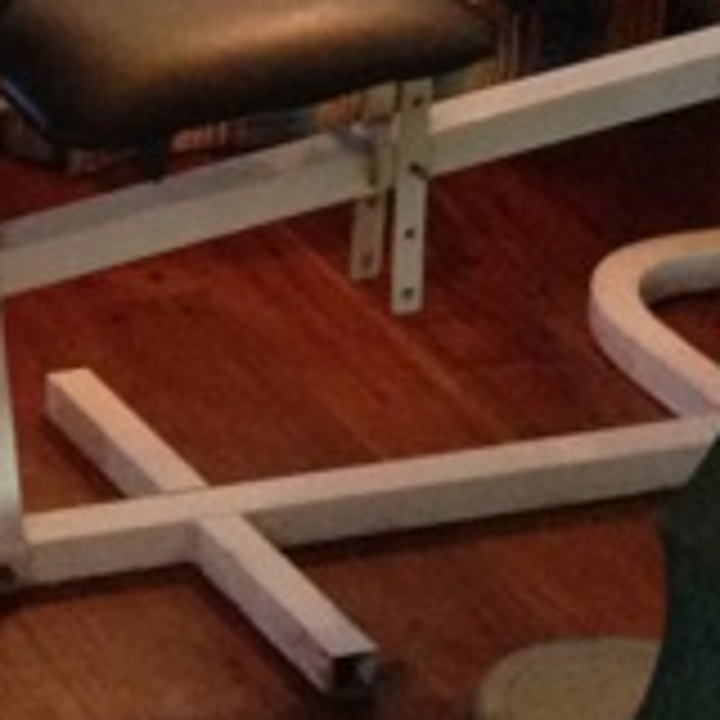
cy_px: -432
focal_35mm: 175
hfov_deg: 9.1
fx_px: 4118
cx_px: -968
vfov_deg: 9.6
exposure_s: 1/20
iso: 400
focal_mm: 4.12
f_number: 2.4
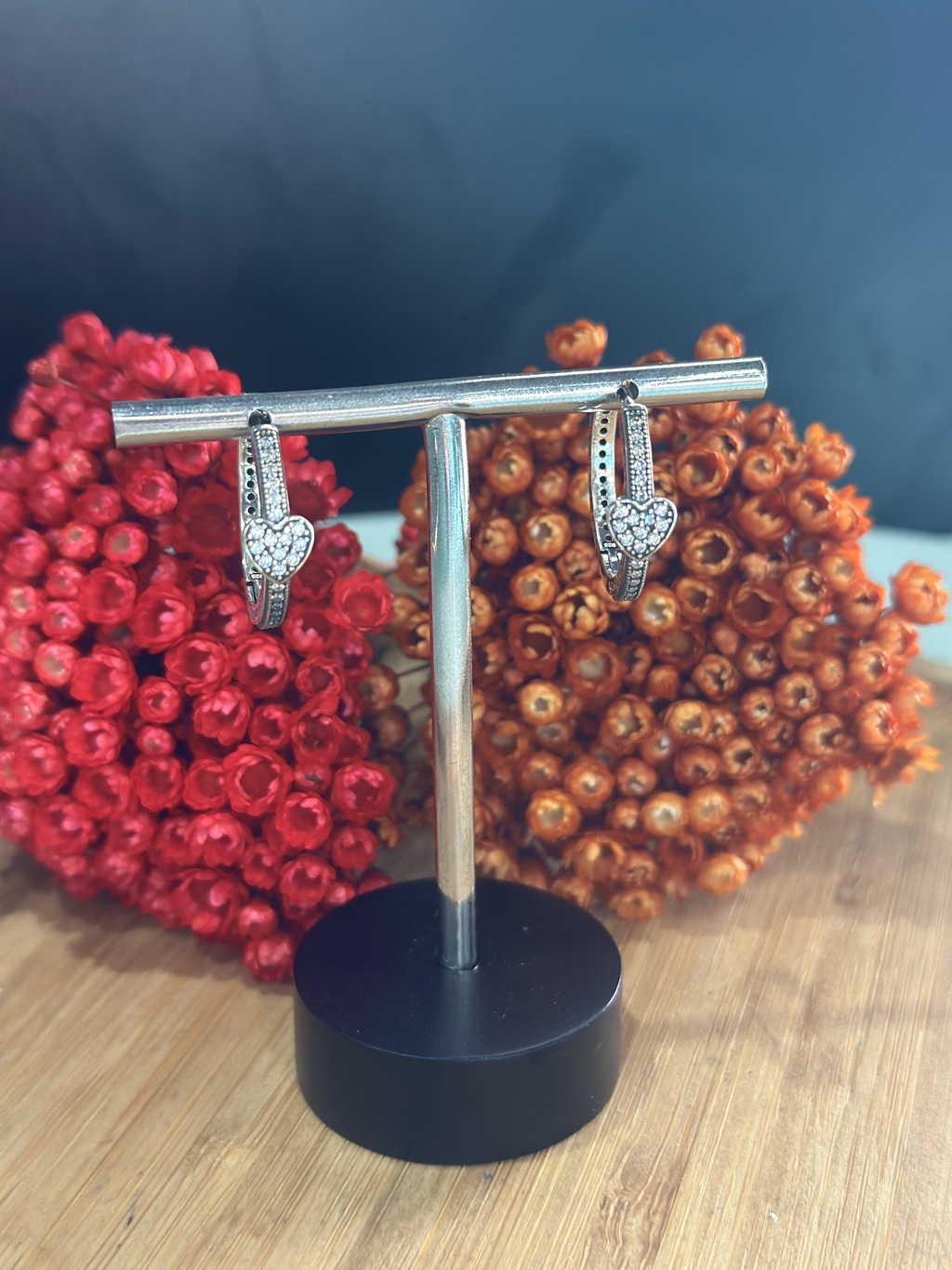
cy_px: 635
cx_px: 476
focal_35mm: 48
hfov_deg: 30.3
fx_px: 1760
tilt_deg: -22.4
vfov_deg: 39.7
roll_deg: -1.0
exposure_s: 1/60
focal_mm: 6.86
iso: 320
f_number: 1.78
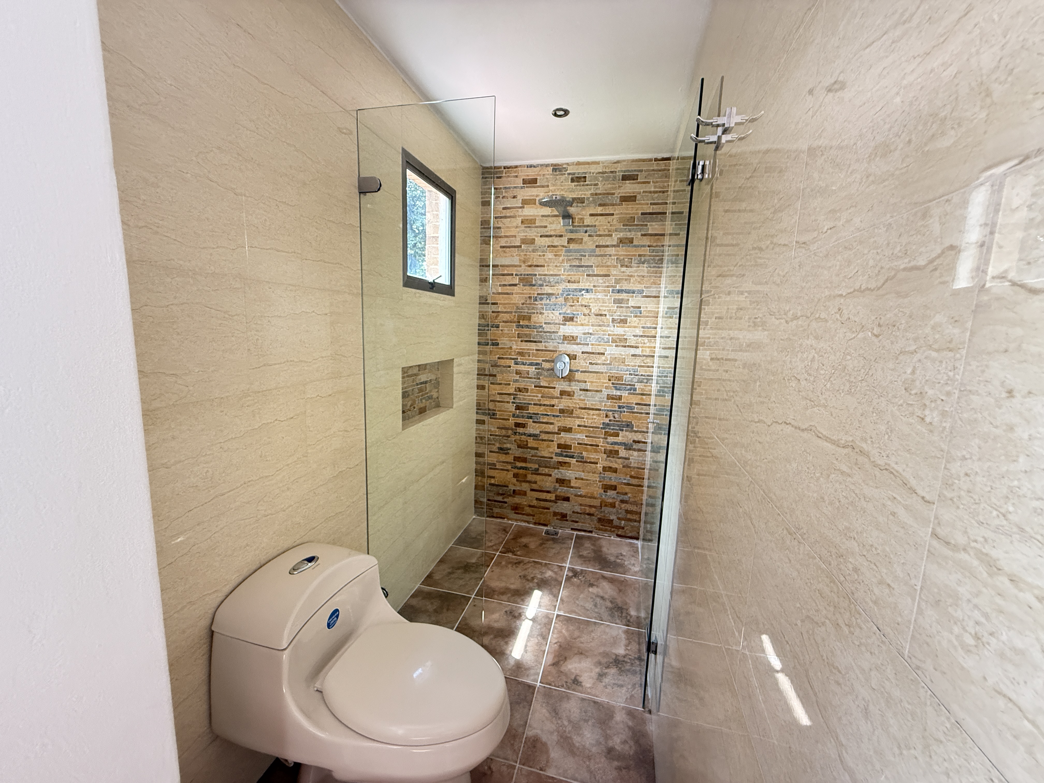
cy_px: 392
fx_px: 422
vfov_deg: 85.7
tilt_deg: -8.1
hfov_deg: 102.1
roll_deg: -2.8
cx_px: 522
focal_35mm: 14
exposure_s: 1/97
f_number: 2.2
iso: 320
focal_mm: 2.22
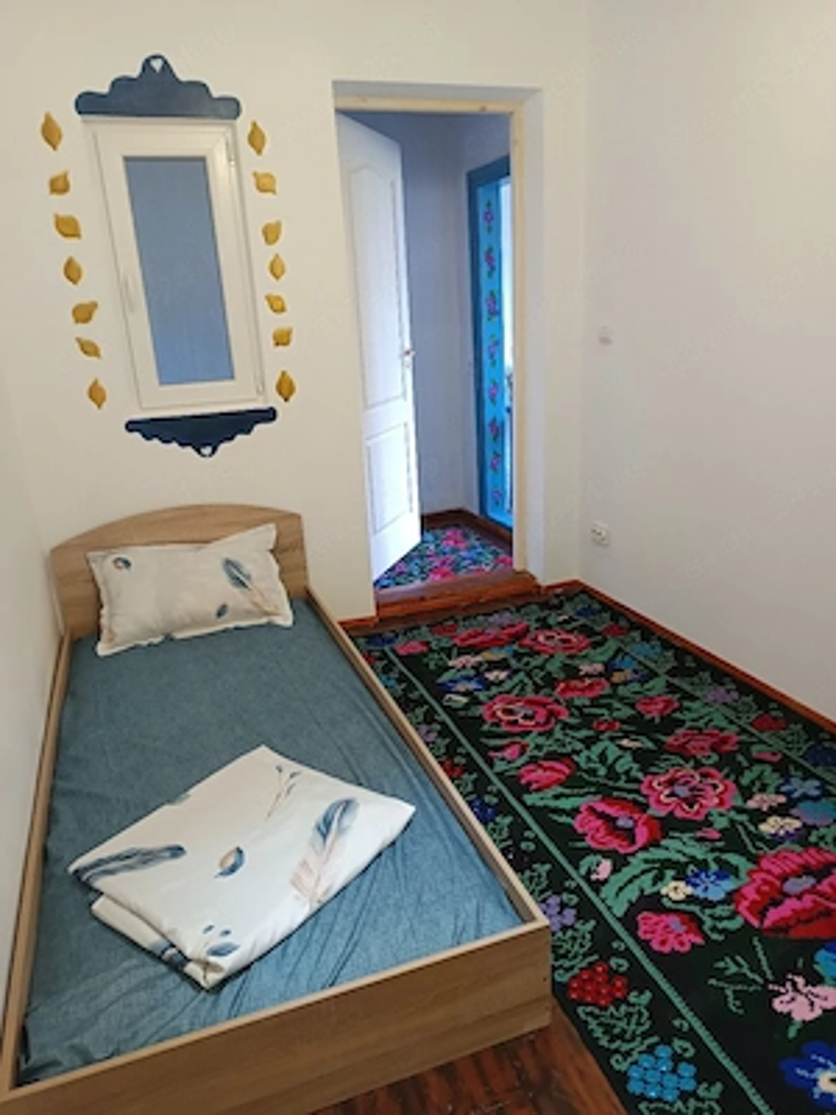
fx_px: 773
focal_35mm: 24
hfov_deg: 56.8
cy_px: 558
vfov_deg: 71.6
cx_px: 418
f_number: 1.7
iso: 1196
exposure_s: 1/33.3
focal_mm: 5.31
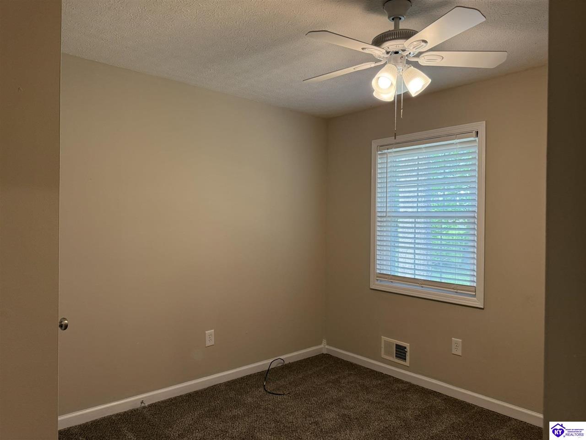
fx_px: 406
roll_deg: -0.3
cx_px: 293
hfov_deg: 71.6
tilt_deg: +0.2
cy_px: 220
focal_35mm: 24
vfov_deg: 56.8
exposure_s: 1/128
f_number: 1.78
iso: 200
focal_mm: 6.76
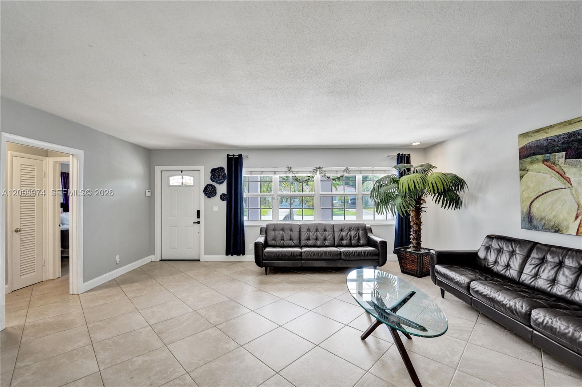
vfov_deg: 81.1
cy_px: 194
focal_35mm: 14
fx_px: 226
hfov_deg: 104.3
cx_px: 291
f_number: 2.8
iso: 1250
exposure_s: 1/320
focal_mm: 14
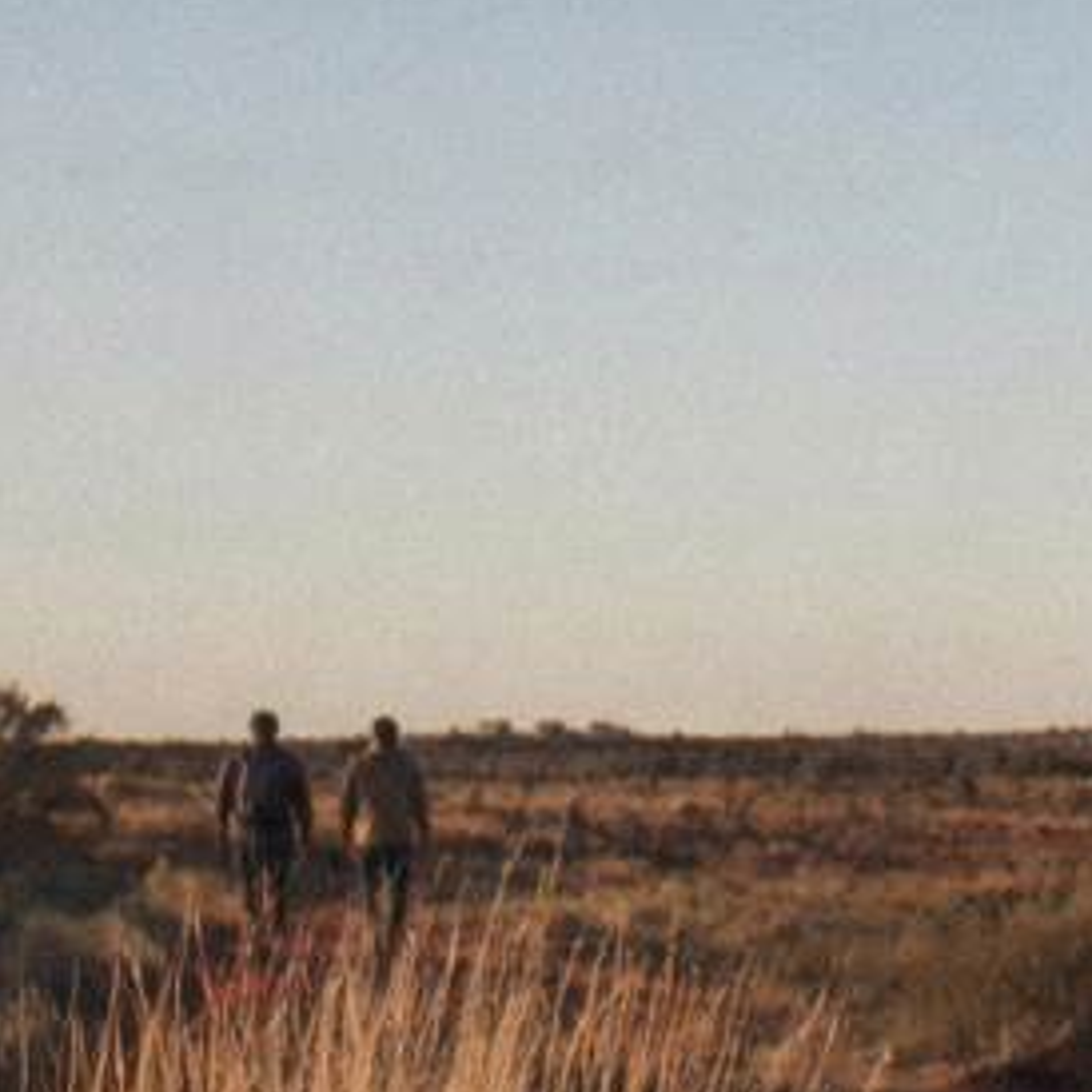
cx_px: 1969
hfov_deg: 11.6
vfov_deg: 12.4
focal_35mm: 139
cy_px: 1030
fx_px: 4961
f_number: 10
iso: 500
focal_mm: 35
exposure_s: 1/320
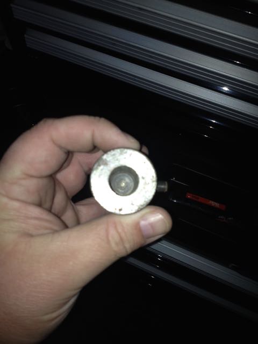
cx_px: 129
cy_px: 172
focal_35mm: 35
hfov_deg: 40.7
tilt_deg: -61.3
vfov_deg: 52.6
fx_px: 348
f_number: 2.4
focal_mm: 4.28
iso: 50
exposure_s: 1/54
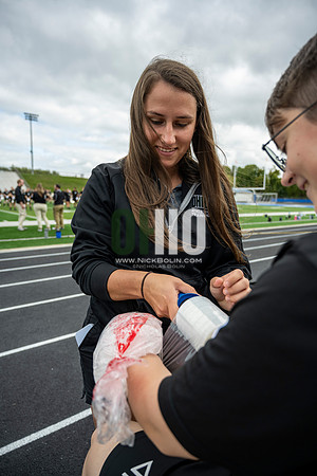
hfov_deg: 53.1
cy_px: 238
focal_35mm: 24
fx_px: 317
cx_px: 158
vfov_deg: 73.7
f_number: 4
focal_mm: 24
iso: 250
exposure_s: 1/800
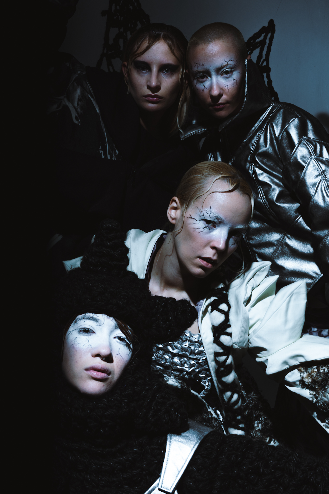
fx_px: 576
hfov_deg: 31.9
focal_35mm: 42
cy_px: 247
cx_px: 164
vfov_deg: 46.4
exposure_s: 1/125
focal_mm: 42
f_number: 22
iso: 100
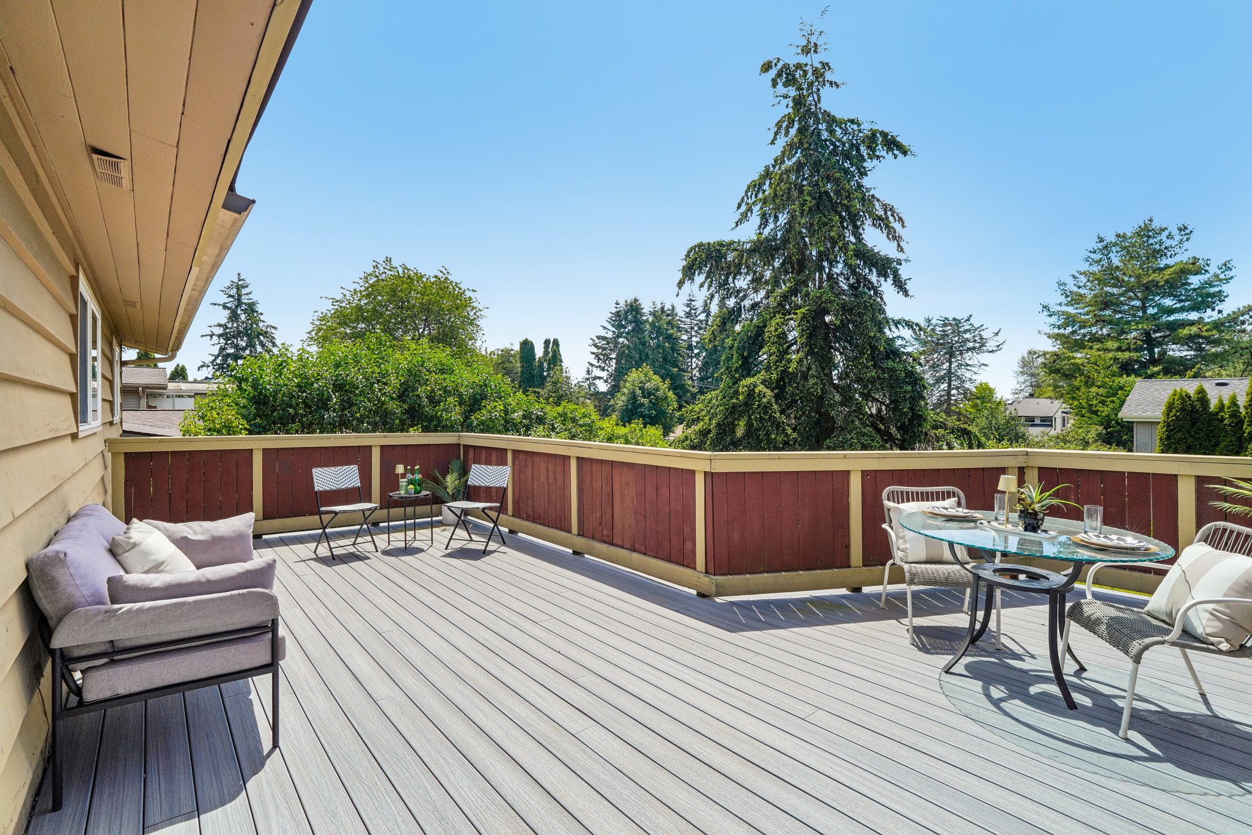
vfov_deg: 73.7
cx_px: 626
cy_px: 418
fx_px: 556
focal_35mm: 16
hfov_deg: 96.7
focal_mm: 16
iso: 400
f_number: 8
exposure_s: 1/1600
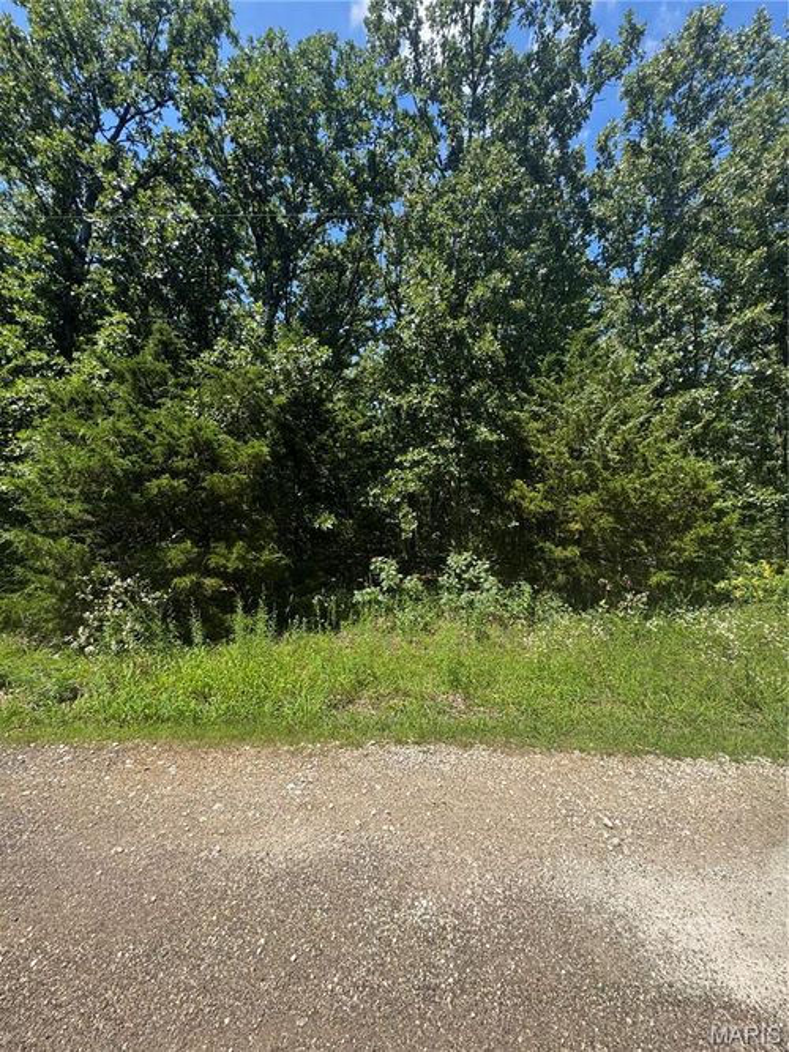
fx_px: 426
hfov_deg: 85.7
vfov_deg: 102.1
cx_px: 394
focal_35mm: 14
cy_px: 526
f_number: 2.2
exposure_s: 1/605
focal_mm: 2.22
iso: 50
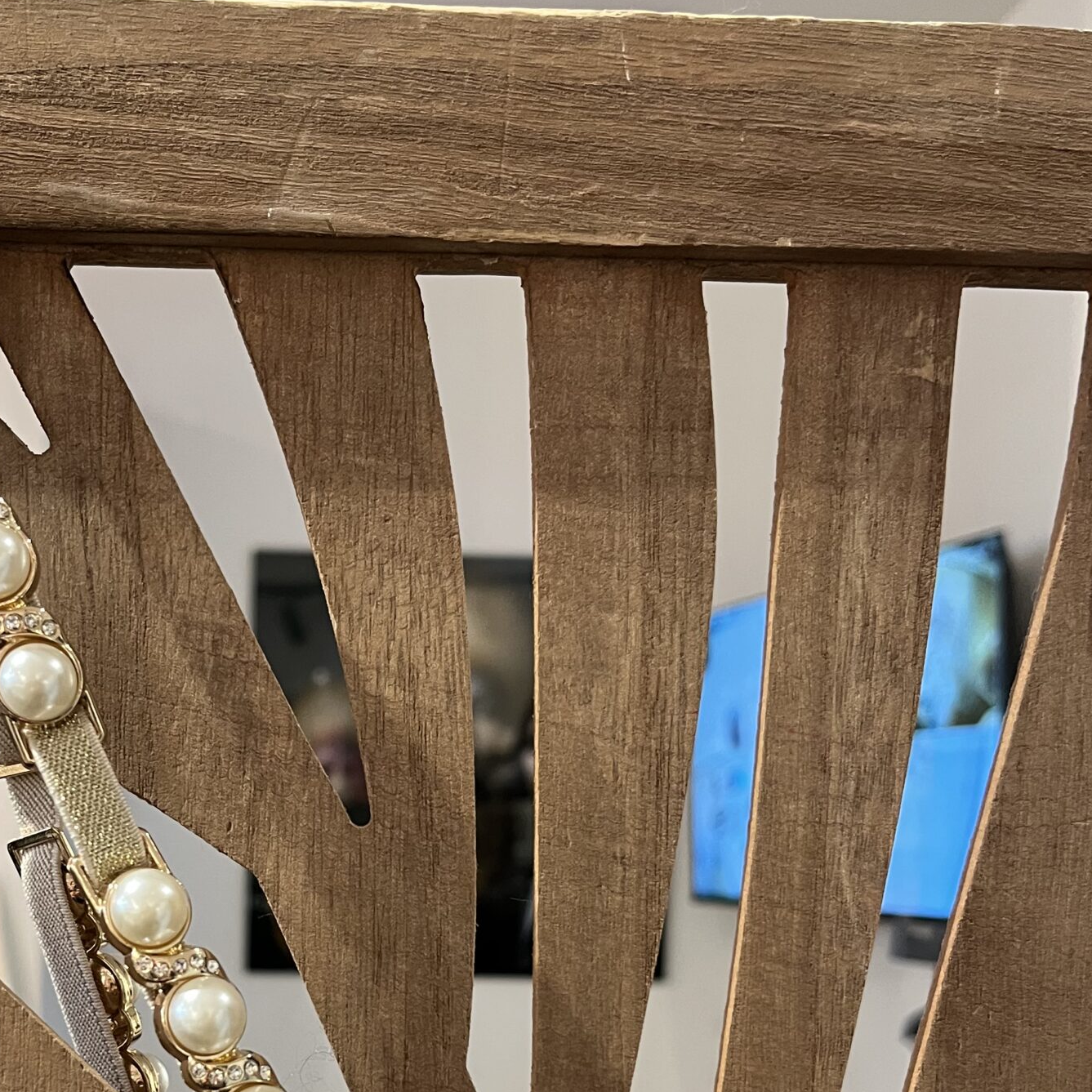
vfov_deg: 37.0
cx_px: 372
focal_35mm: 44
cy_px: 878
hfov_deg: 38.0
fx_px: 1570
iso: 250
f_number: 1.6
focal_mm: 5.1
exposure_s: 1/50
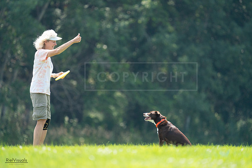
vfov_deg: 2.3
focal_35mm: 600
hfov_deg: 3.4
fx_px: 4201
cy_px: 84
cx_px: 126
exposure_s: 1/4000
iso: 3200
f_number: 6.3
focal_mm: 600
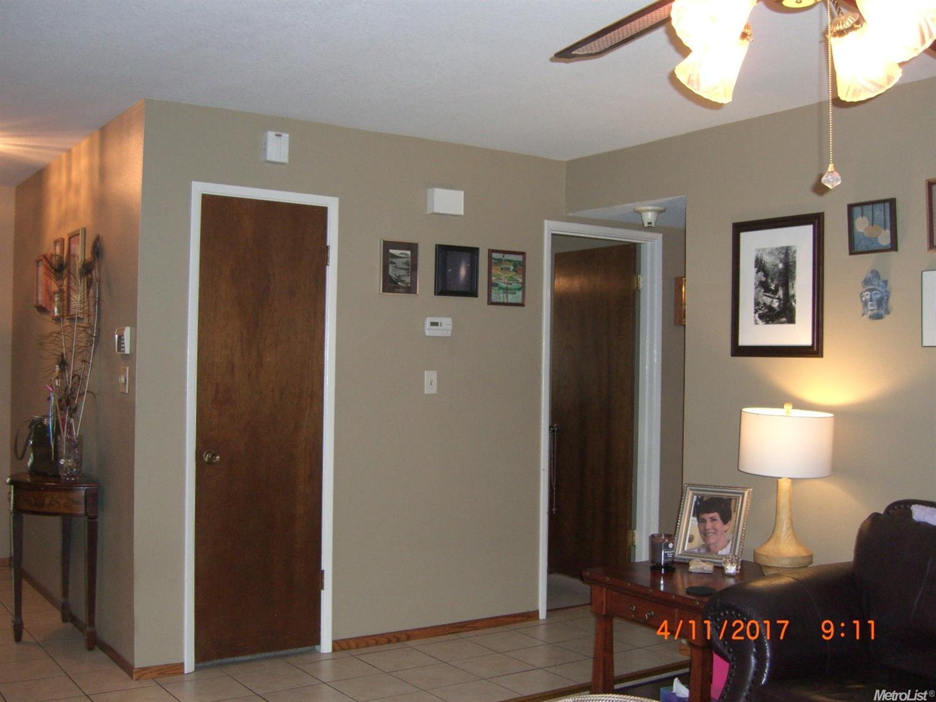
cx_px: 468
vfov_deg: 37.7
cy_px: 351
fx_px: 1027
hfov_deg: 49.0
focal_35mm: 38
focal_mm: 7.9
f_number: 2.8
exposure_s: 1/60
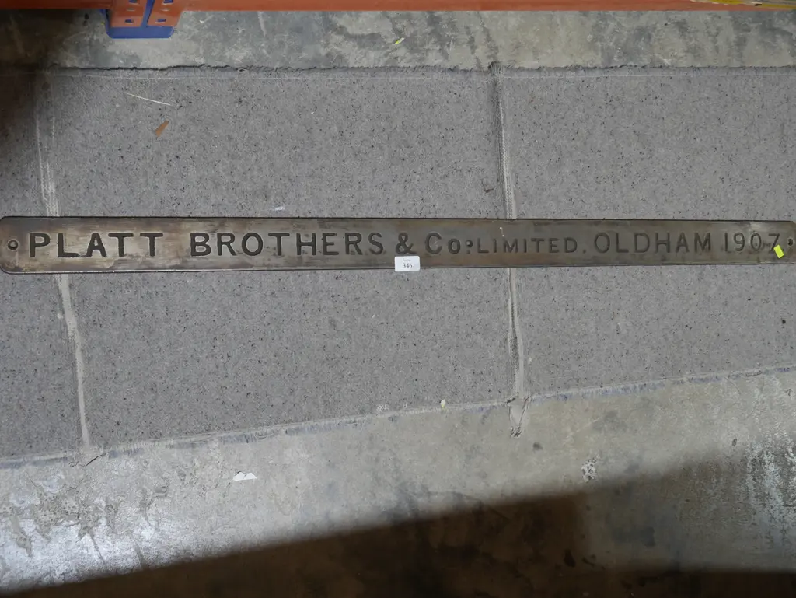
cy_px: 299
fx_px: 920
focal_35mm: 40
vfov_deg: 36.0
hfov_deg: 46.8
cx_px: 398
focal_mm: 20
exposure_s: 1/60
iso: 400
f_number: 4.5
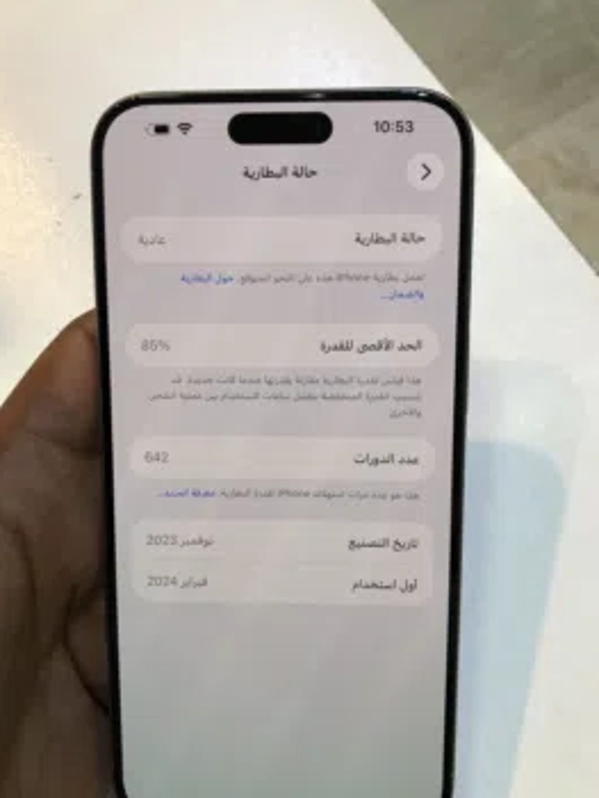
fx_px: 737
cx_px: 285
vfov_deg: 56.8
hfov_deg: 44.2
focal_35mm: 32
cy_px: 415
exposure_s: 1/100
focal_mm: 3.99
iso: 40
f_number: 1.8
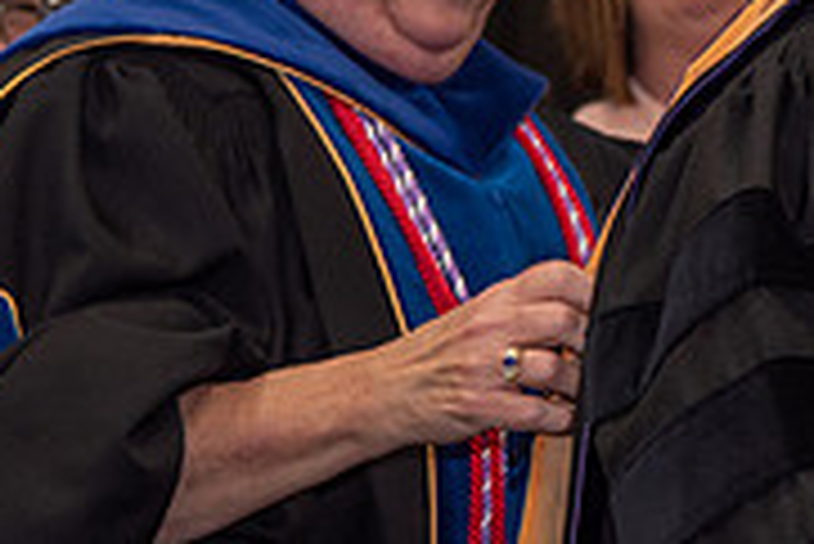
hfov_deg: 6.9
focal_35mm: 295
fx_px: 6675
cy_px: 119
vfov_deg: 4.7
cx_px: 1030
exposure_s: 1/125
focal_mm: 92
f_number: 5
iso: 800
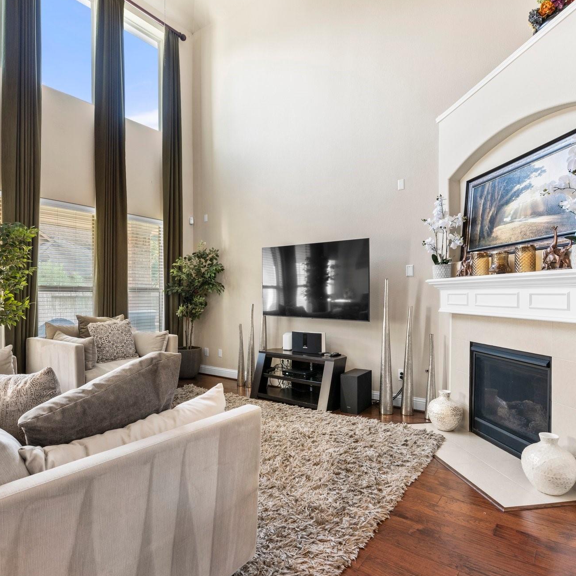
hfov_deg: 74.8
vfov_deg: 74.8
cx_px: 287
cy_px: 295
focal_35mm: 20
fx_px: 377
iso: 250
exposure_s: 1
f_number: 9
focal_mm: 15
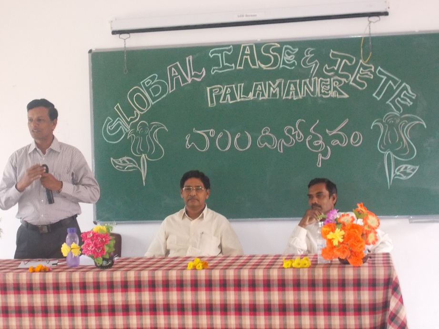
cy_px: 164
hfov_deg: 29.4
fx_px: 837
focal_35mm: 66
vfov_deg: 22.3
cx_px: 220
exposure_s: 1/60
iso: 800
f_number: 5.3
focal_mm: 11.8
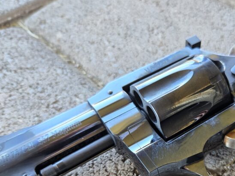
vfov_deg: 33.0
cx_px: 165
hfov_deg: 43.0
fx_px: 292
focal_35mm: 43
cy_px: 128
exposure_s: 1/180
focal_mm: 5.4
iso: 125
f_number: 1.8
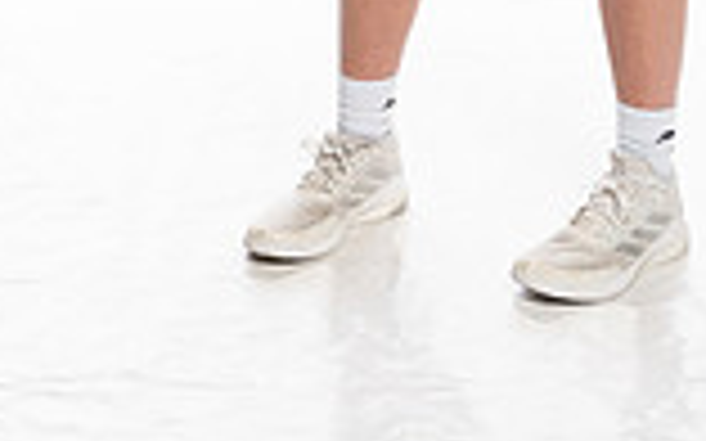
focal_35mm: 146
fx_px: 2808
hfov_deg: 14.3
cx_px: 463
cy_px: -526
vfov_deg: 8.4
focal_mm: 50
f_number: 8
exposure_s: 1/250
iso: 400
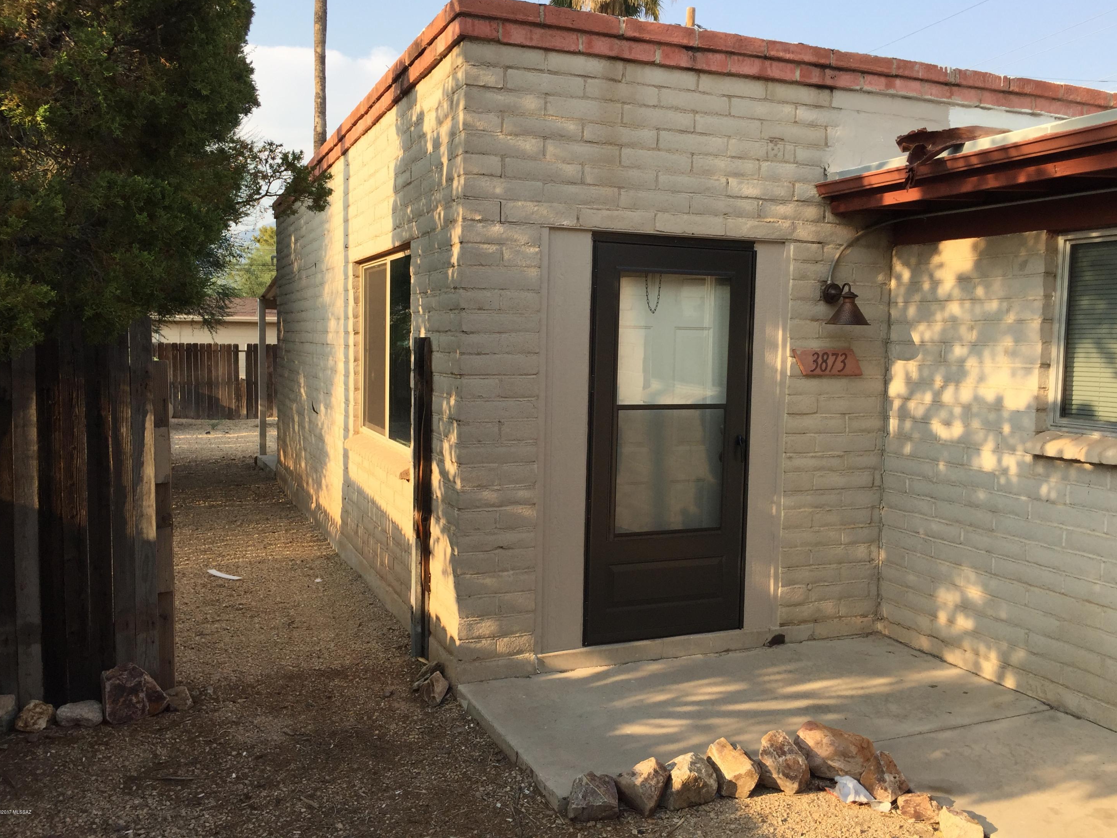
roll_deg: -1.9
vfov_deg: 46.8
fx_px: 968
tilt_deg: -3.3
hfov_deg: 60.0
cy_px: 406
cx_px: 573
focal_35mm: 30
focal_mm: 4.15
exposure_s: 1/824
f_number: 2.2
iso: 32
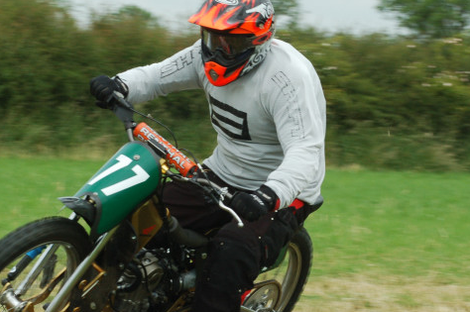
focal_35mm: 266
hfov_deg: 7.8
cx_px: 211
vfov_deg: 5.2
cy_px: 166
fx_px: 3467
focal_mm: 105
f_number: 11
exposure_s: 1/250
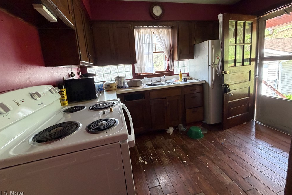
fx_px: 122
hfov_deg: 100.4
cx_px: 143
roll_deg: +4.7
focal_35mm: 15
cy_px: 85
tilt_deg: -9.9
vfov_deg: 77.0
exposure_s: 1/71
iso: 320
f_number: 2.2
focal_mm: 2.22
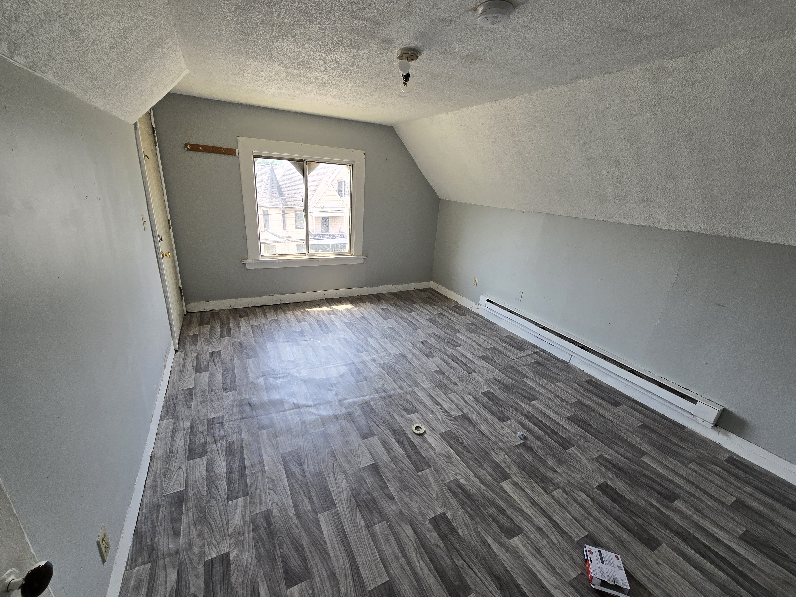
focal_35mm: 13
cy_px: 298
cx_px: 398
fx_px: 299
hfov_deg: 106.2
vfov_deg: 89.9
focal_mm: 2.2
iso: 80
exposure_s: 1/120
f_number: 2.2
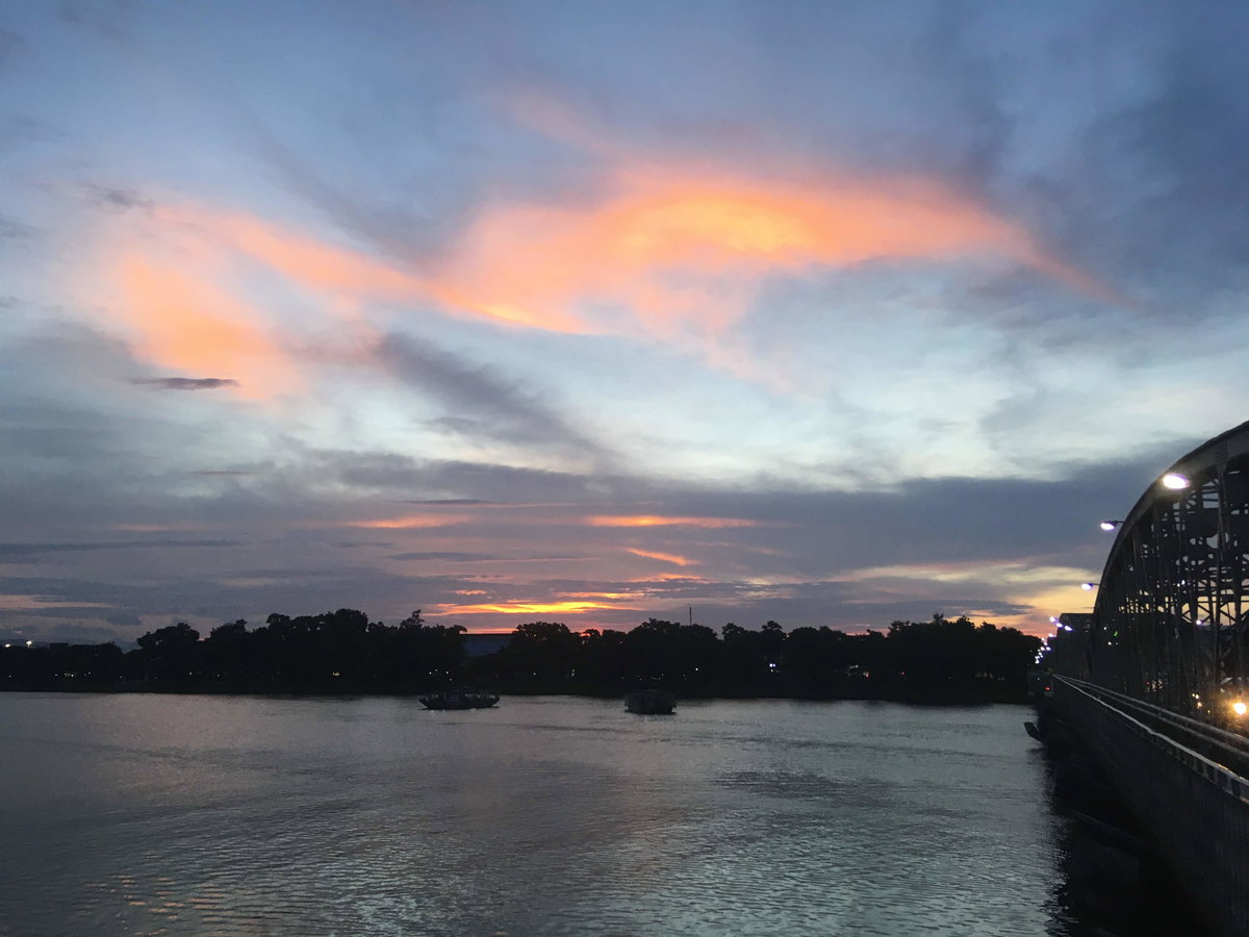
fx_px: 1046
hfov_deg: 61.7
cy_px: 468
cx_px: 624
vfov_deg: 48.2
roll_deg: -1.1
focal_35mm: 29
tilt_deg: +10.8
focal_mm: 4.15
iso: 40
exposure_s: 1/33
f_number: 2.2
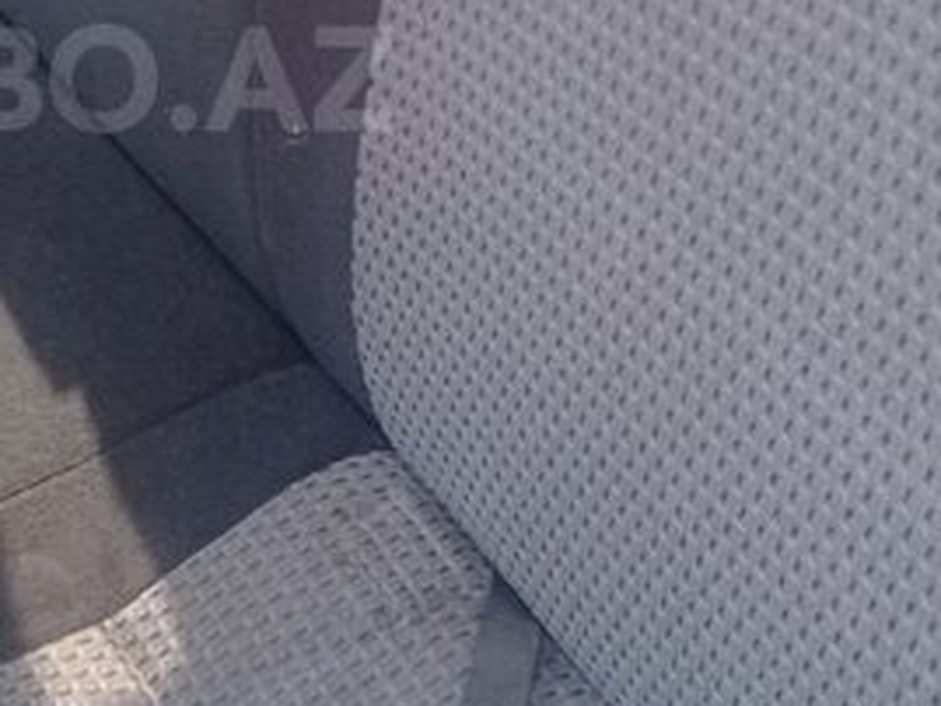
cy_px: 79
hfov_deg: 24.6
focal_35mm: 76
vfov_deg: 19.1
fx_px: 2067
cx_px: 35
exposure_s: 1/33
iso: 100
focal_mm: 3.3
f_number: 2.2
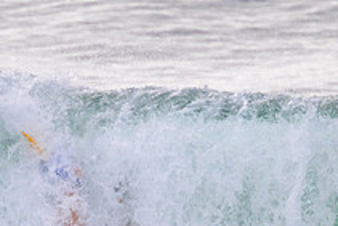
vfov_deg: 0.6
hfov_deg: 0.9
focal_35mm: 2194
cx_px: 234
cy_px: 286
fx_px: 20613
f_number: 11
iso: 1250
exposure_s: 1/2000
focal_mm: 800
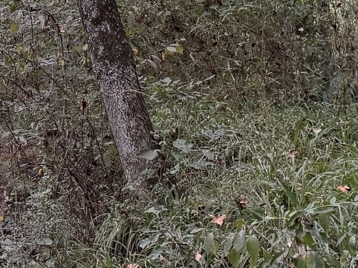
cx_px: -101
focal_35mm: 113
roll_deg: +2.0
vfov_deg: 13.0
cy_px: 16
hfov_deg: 16.5
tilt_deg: -1.7
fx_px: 1169
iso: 200
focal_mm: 6.76
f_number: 1.78
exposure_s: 1/60
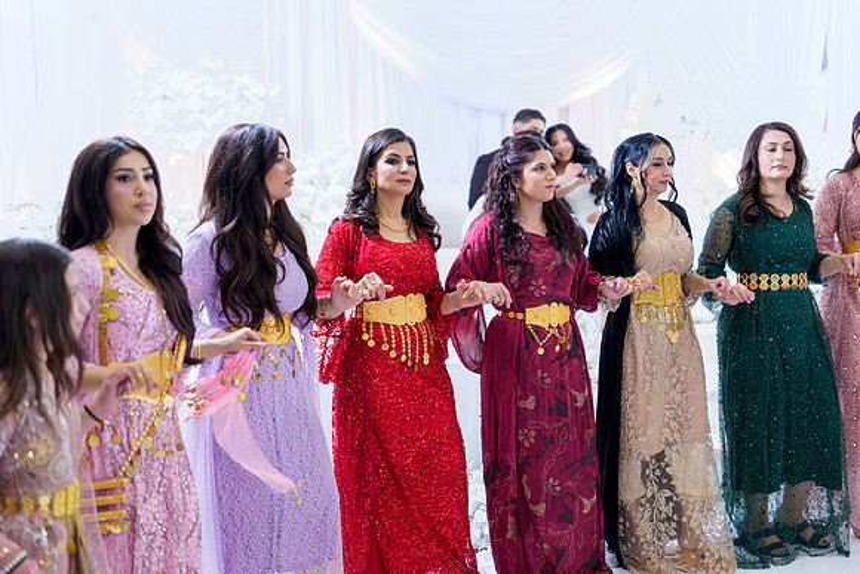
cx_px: 430
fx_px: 1195
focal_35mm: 50
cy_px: 287
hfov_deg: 39.6
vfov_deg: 27.0
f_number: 2
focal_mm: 50
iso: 640
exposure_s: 1/200
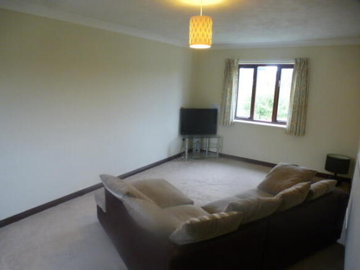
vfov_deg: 56.8
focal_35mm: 24
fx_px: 250
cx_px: 180
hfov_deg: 71.6
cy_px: 135
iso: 400
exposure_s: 1/40
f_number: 3.3
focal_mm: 4.3
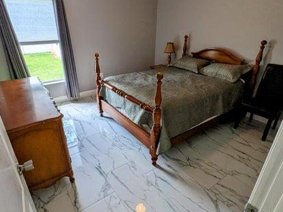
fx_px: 164
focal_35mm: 20
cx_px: 132
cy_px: 106
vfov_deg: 66.0
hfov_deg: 81.6
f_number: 2.2
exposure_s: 1/60
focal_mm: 1.54
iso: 33
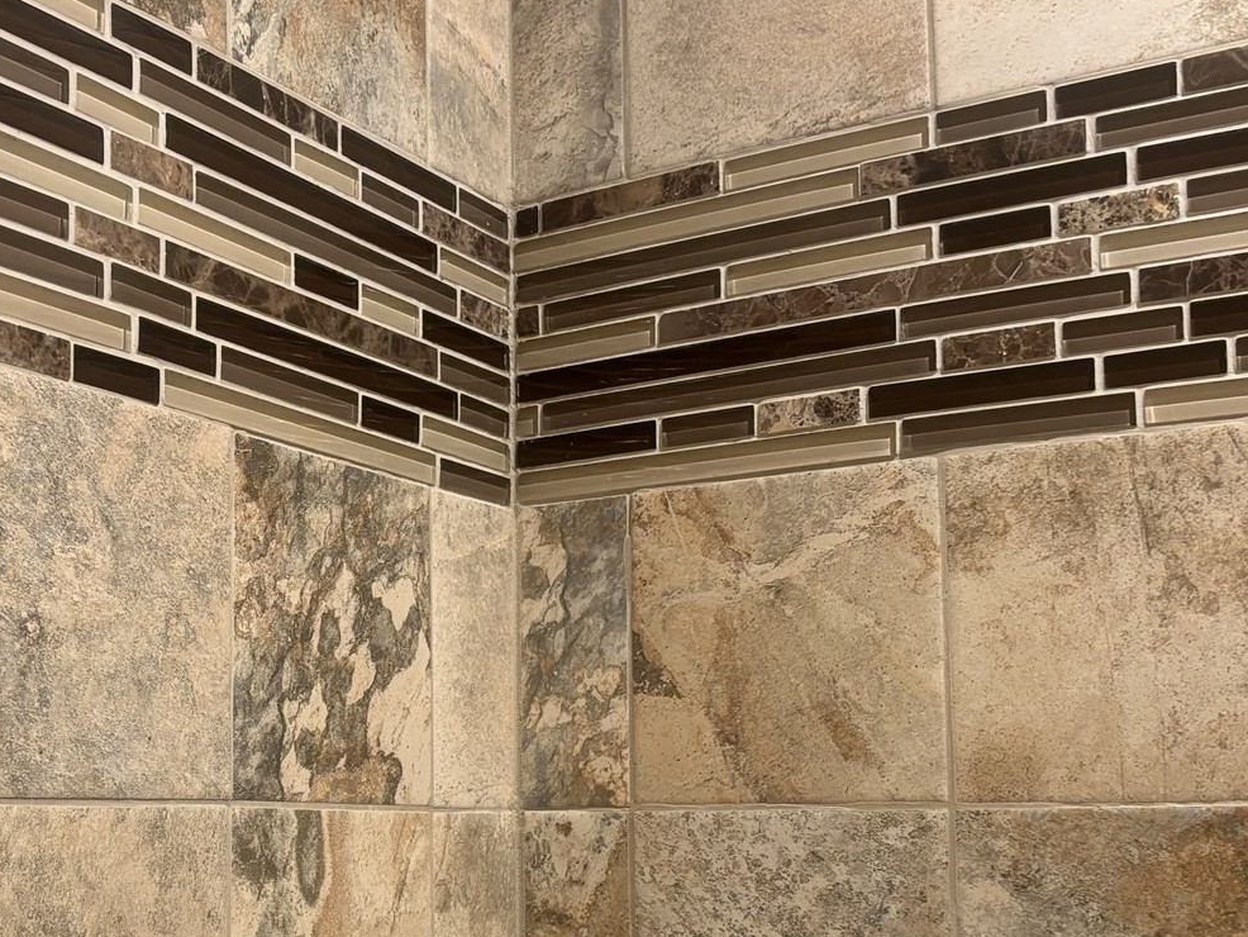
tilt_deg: +4.6
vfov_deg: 26.8
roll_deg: +0.5
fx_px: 1947
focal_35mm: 54
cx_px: 378
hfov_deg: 35.1
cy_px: 660
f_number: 1.6
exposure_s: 1/60
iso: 125
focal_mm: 5.96
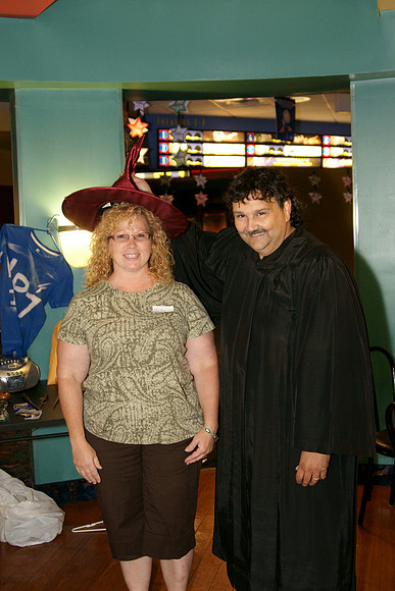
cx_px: 198
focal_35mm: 42
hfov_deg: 31.9
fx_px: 691
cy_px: 296
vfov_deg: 46.4
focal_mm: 28
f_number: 2.8
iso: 400
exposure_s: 1/60
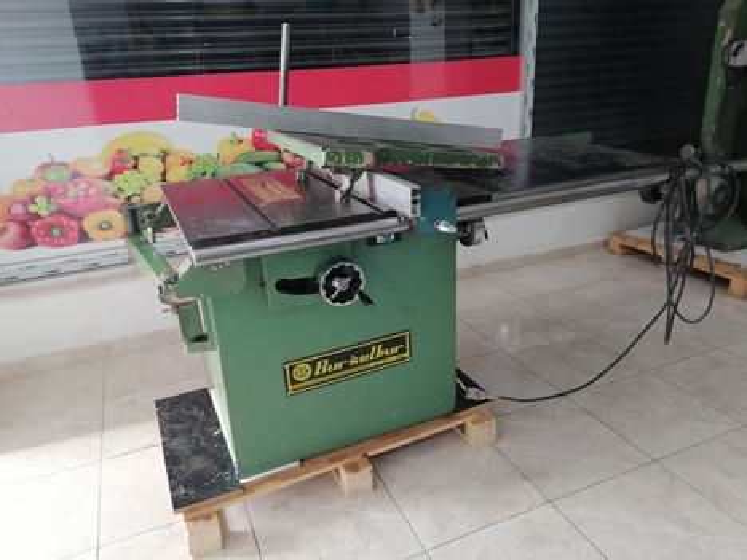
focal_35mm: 27
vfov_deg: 51.4
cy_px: 280
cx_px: 374
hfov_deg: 65.3
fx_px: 583
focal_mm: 5.3
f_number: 1.8
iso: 640
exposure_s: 1/100
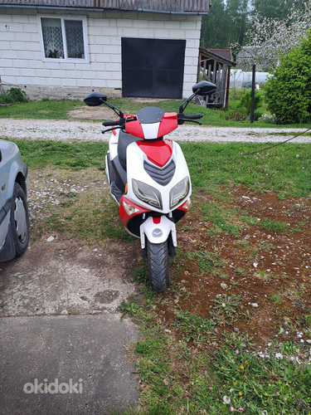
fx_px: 299
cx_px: 156
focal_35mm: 25
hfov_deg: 54.9
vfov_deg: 69.4
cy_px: 208
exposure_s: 1/168
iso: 32
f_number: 1.8
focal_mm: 4.65
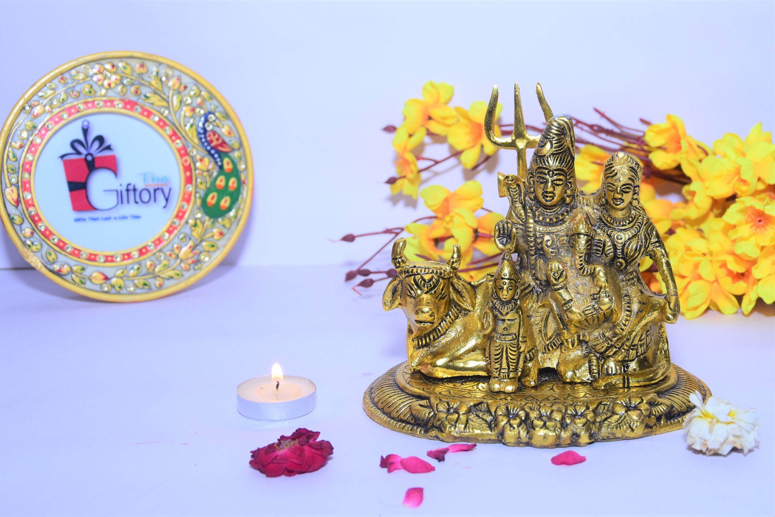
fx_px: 1130
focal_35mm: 52
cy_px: 258
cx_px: 388
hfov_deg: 37.8
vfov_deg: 25.8
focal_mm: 35
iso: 250
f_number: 5
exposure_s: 1/125
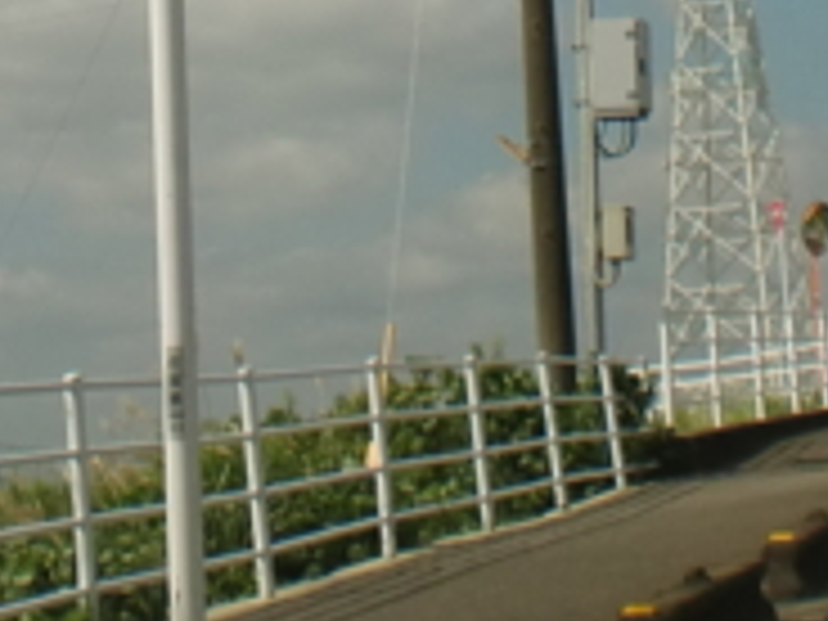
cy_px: -486
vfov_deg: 9.3
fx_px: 3636
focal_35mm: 152
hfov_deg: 13.0
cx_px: 387
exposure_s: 1/640
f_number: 5.6
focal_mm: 6.3
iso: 64
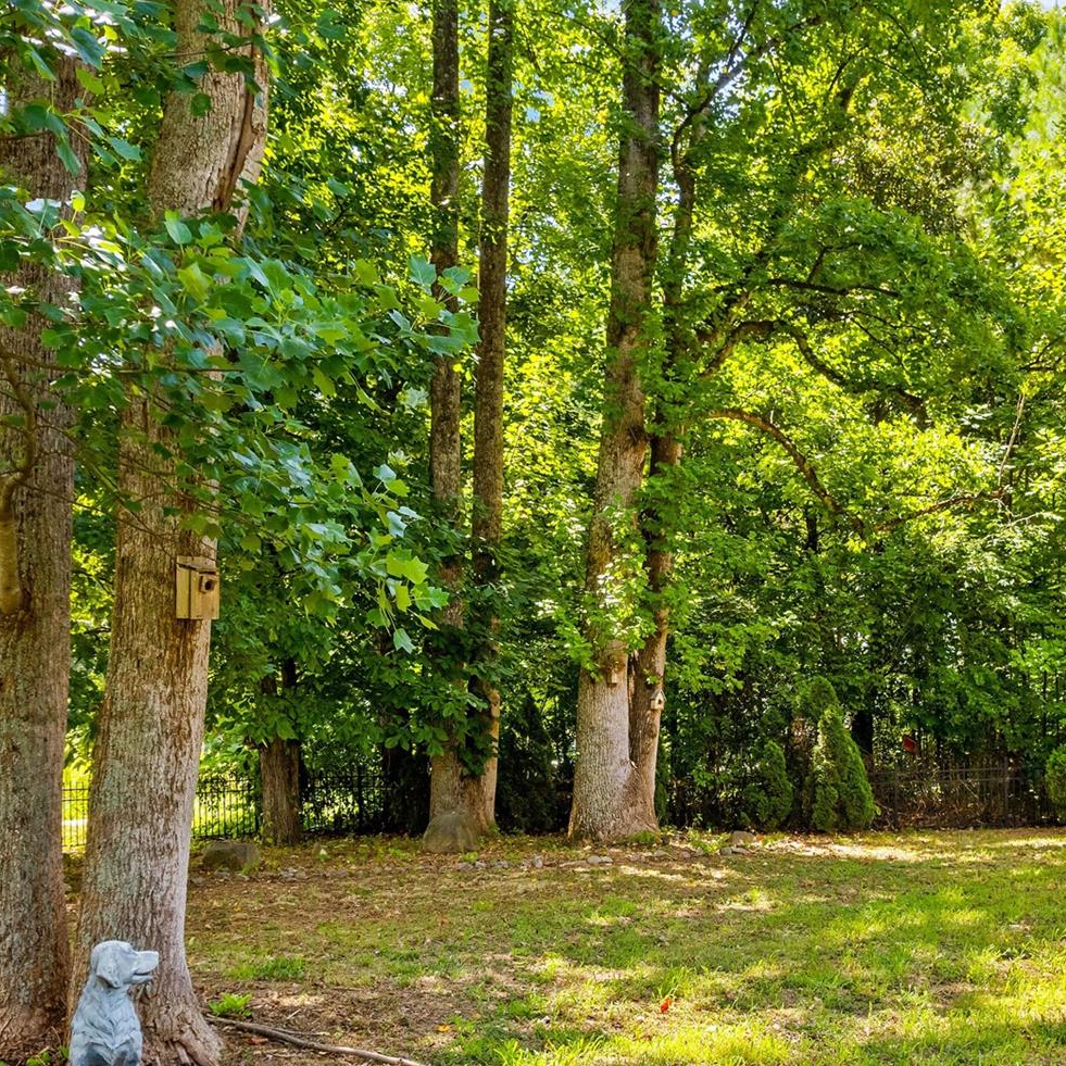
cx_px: 651
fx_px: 1359
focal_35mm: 39
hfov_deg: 42.6
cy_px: 661
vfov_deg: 42.5
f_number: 2.8
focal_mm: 8.38
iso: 110
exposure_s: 1/100
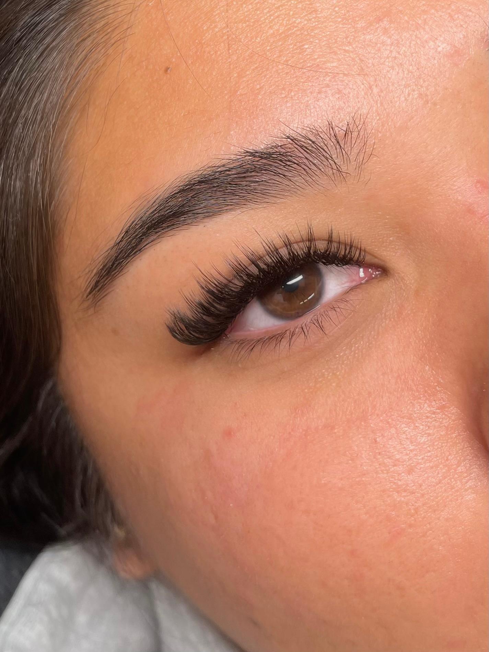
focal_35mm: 25
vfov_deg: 69.4
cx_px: 244
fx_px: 471
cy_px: 326
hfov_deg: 54.9
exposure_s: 1/109
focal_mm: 5.1
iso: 80
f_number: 1.6
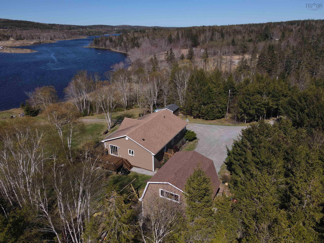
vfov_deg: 56.8
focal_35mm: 24
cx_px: 162
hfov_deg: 71.6
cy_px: 122
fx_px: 225
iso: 100
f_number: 2.8
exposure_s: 1/100
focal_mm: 4.5
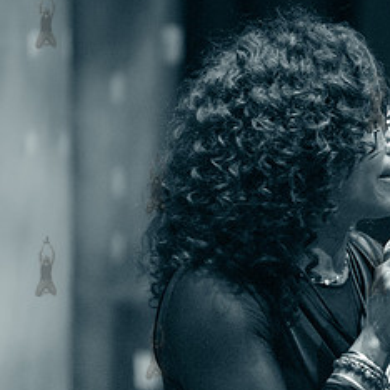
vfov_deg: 3.7
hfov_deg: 3.7
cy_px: 234
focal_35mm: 473
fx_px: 6029
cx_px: 353
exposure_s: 1/250
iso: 4000
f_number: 2.8
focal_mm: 200
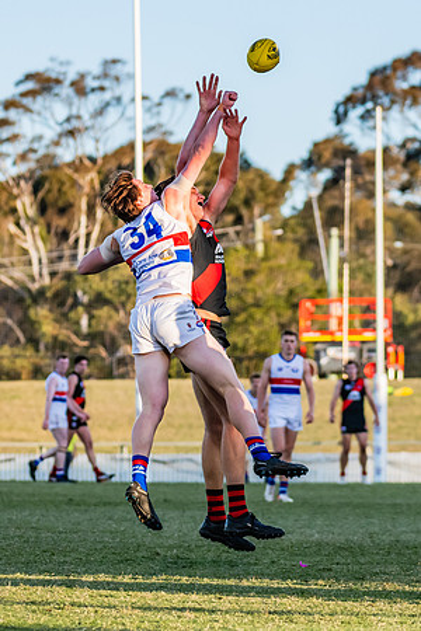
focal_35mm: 309
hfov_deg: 4.4
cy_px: 308
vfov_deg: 6.7
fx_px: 5427
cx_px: 181
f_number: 5.6
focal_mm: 170
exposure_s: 1/1600
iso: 800
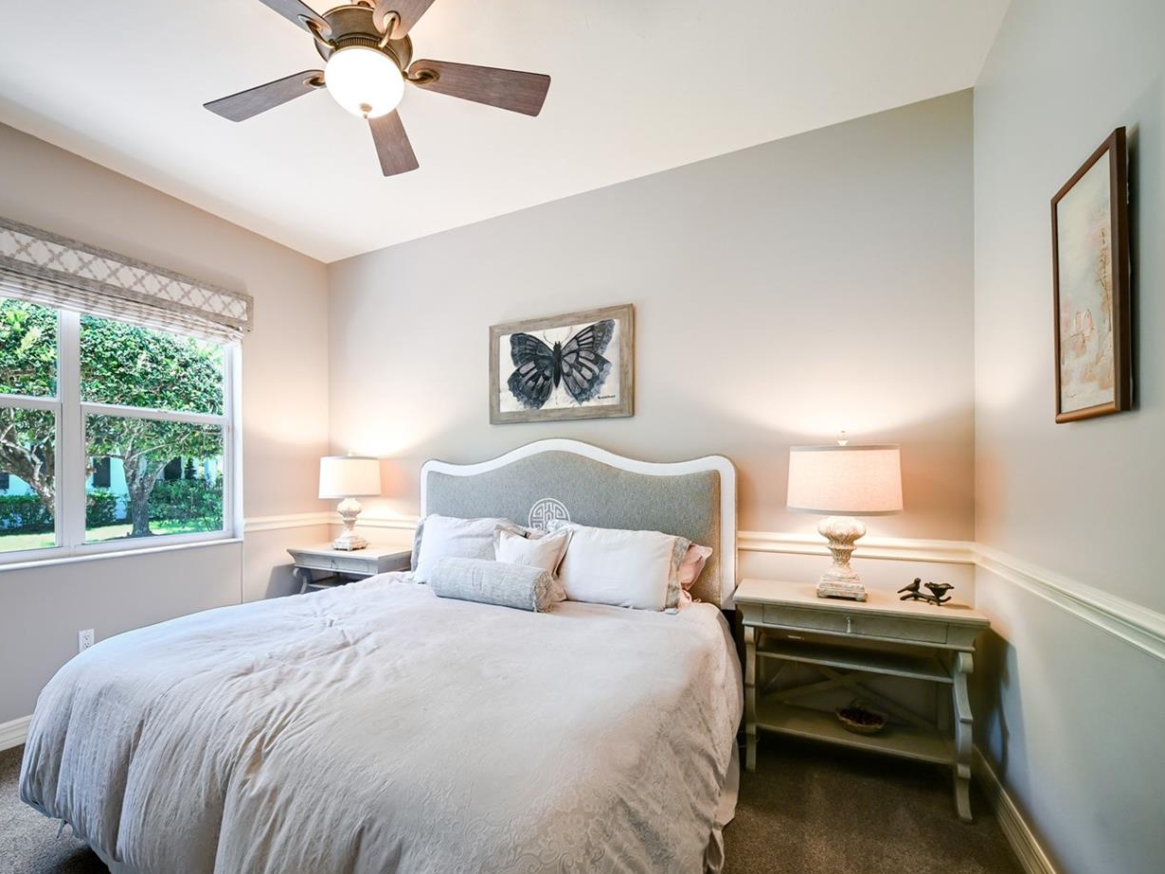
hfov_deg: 97.4
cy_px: 467
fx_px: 505
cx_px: 493
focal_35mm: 15
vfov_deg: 81.7
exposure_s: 1/15
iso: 800
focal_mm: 12
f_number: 8
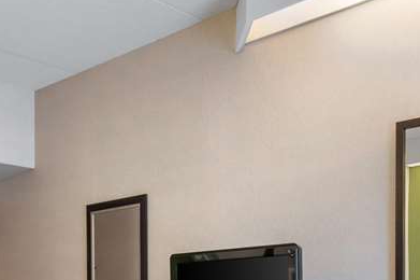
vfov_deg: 22.5
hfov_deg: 36.0
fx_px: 641
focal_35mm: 55
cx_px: 150
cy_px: 345
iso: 400
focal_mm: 14
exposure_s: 1/20
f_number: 9
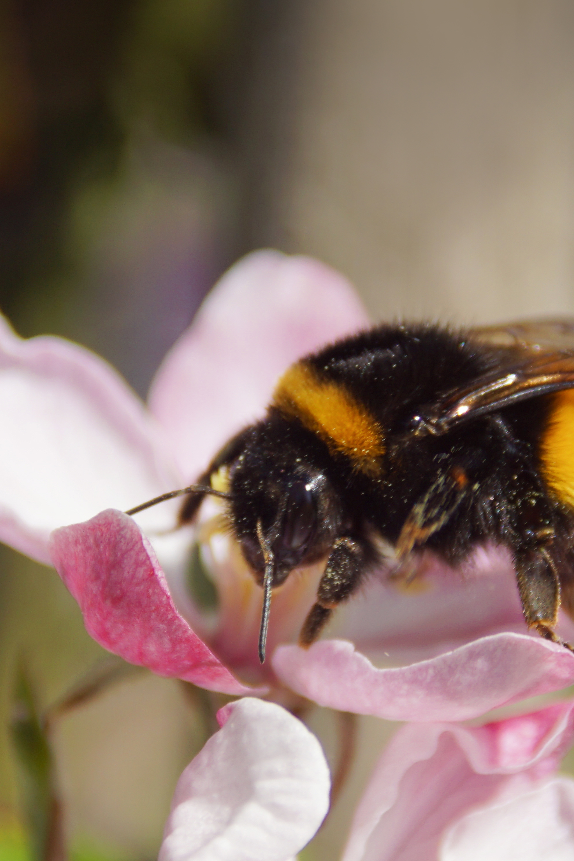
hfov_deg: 1.5
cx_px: 303
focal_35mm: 909
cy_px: 540
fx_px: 21739
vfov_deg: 2.3
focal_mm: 300
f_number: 6.3
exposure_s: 1/500
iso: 160
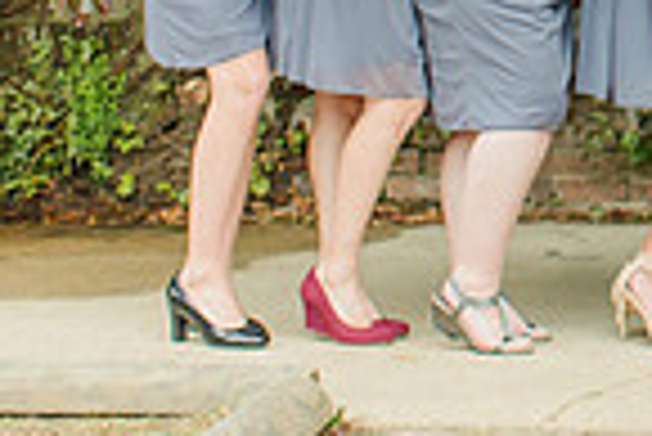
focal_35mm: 210
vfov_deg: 6.4
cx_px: 1223
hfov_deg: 9.3
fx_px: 3807
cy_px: -344
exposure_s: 1/250
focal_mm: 35
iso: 160
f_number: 2.2
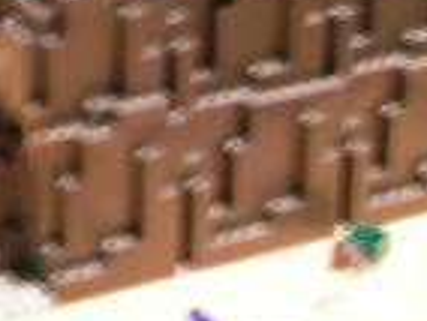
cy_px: -333
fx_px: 2113
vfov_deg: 8.3
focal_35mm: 171
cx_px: -99
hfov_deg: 11.3
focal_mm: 6.3
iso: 100
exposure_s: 1
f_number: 3.3
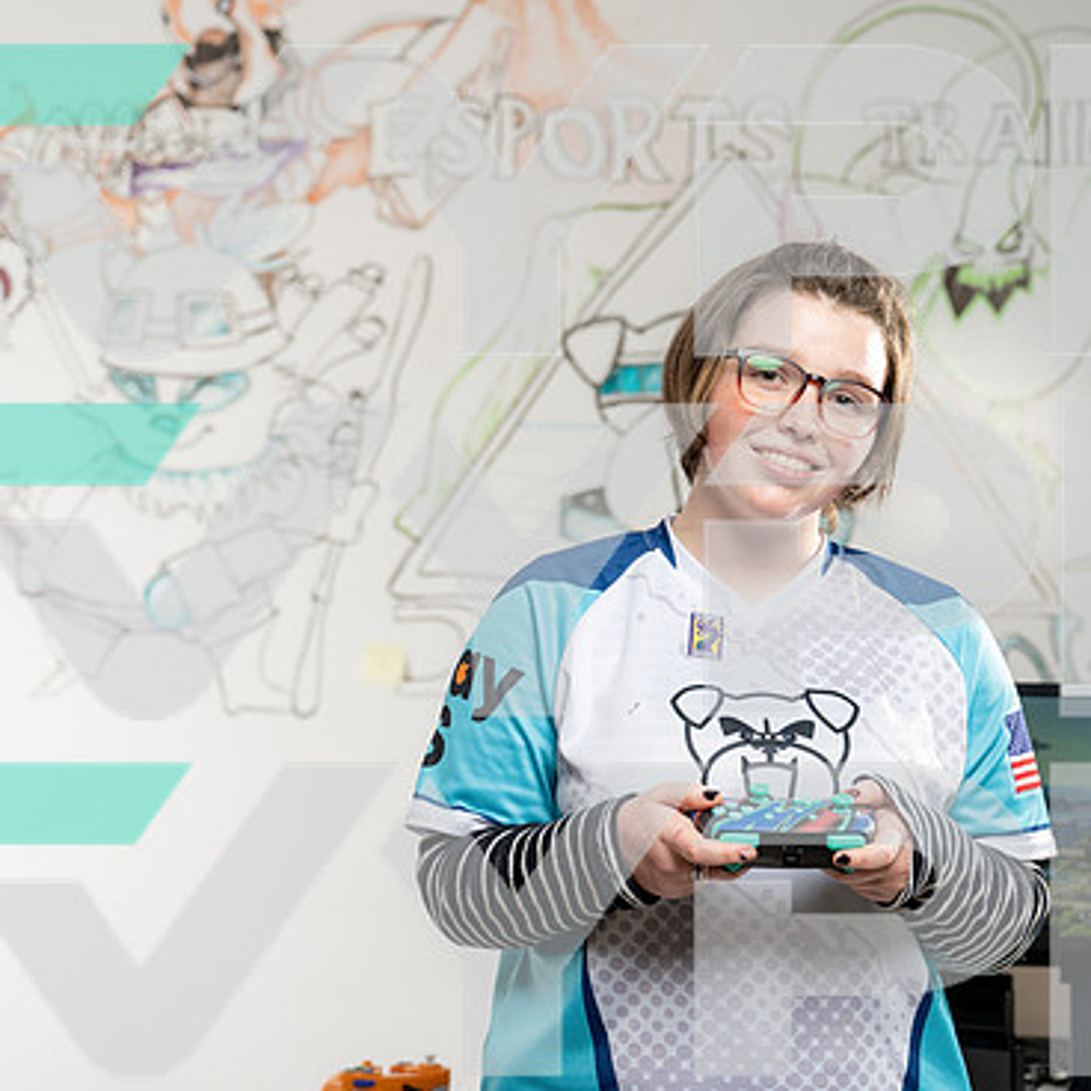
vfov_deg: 23.1
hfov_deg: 23.0
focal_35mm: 75
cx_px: 646
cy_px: 562
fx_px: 2674
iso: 250
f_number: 4
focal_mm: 56
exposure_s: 1/250
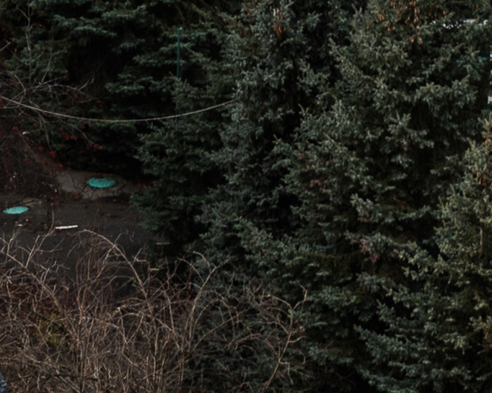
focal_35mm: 289
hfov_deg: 6.4
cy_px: -644
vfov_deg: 5.1
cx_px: -597
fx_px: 4206
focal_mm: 35
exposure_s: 1/1250
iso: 160
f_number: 1.8
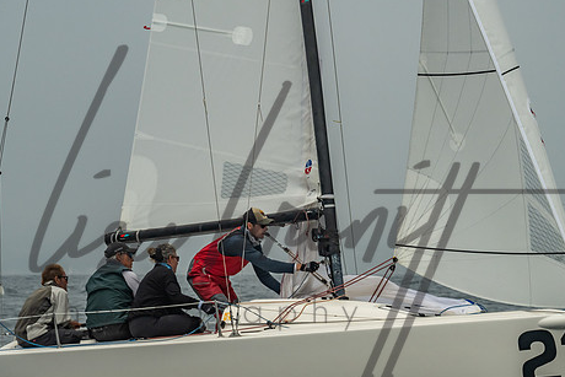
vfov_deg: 7.9
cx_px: 309
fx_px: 2747
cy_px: 220
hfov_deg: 11.7
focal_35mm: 175
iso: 800
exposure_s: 1/3200
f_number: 9
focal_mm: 135
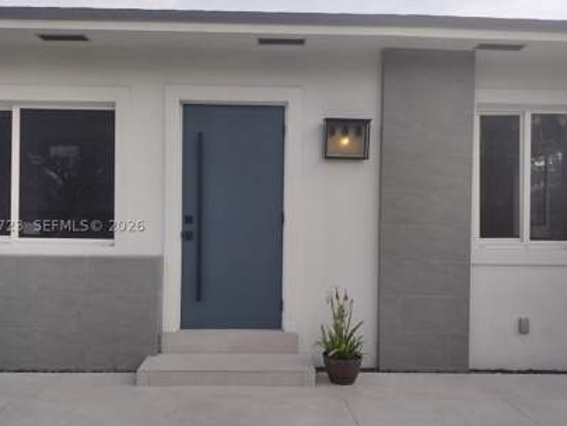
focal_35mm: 32
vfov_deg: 44.2
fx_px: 524
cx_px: 273
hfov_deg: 56.8
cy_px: 226
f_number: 1.7
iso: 100
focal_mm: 4.71
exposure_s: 1/1173
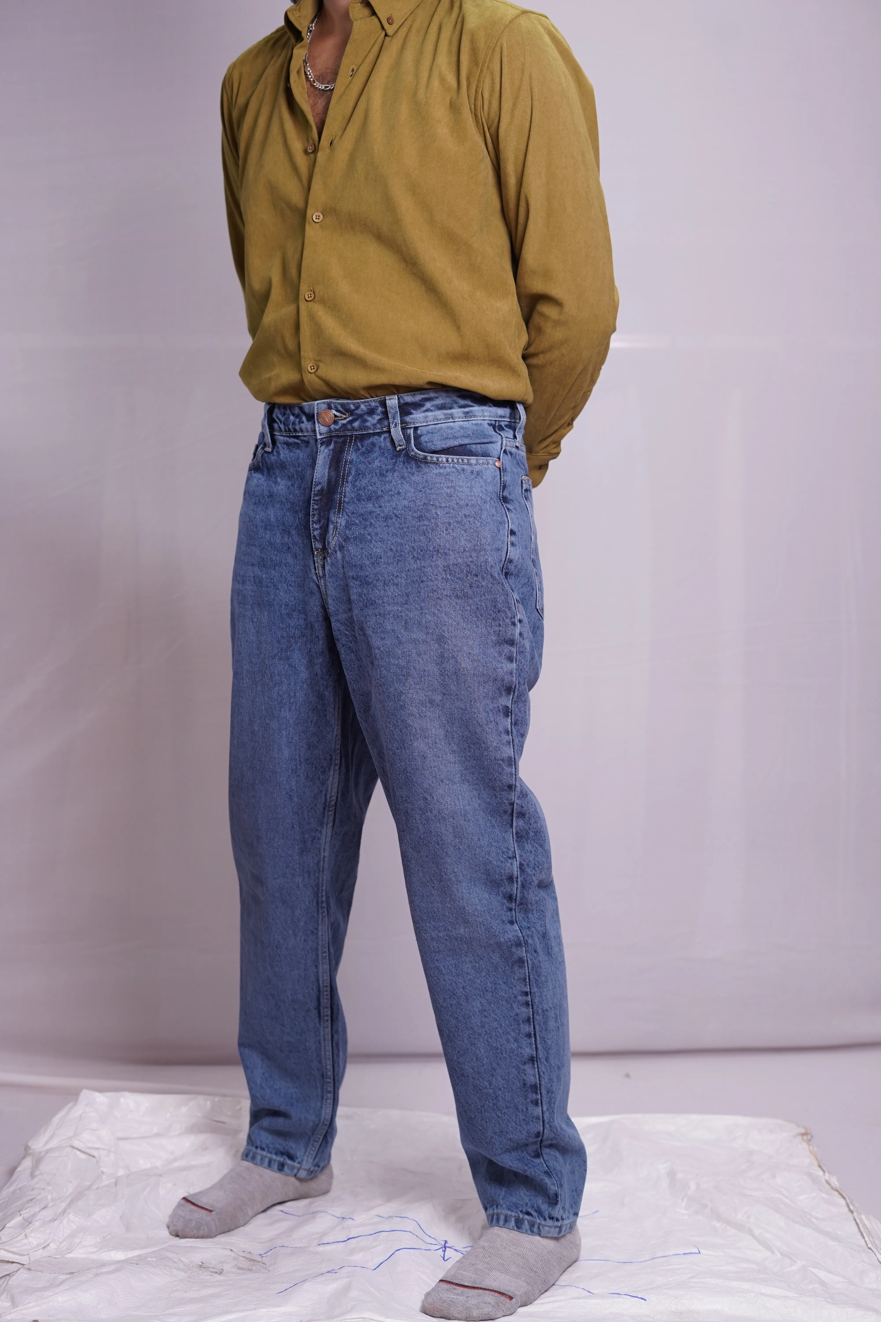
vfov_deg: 39.6
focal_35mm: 50
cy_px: 661
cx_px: 440
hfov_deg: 27.0
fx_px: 1835
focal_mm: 50
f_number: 3.5
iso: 640
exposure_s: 1/100
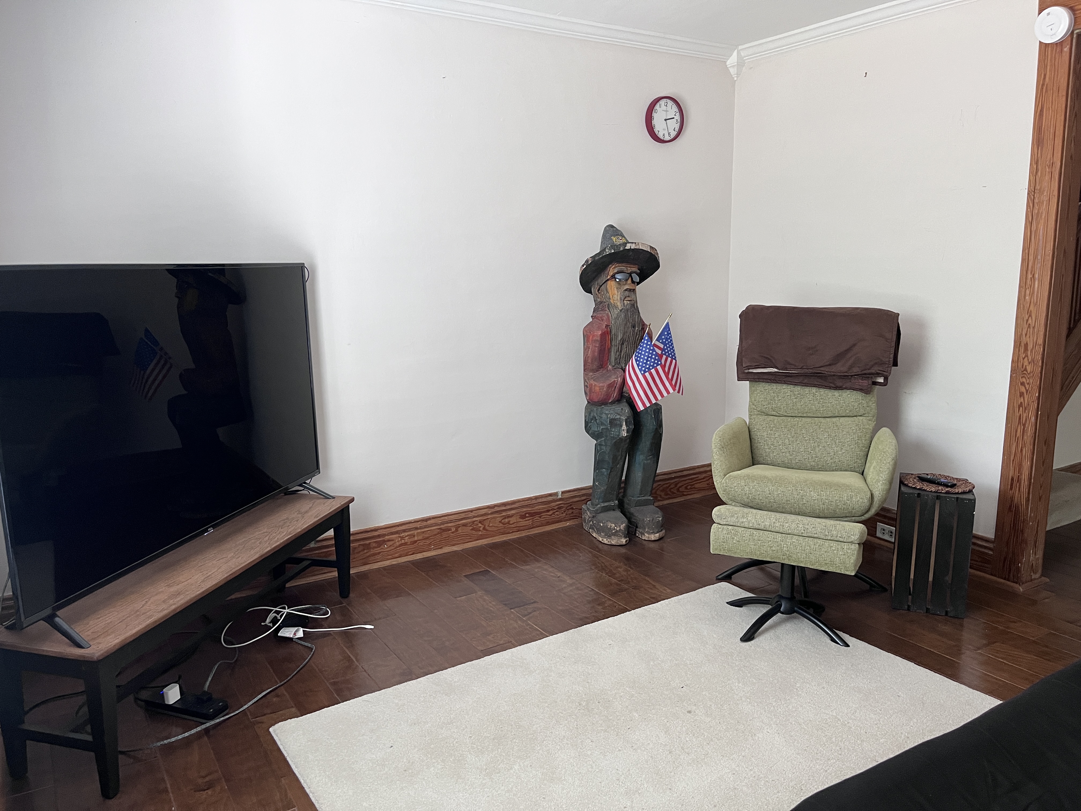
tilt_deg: -9.7
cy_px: 406
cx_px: 540
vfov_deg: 53.1
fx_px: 812
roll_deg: +1.0
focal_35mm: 26
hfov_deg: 67.3
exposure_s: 1/60
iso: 200
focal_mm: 5.1
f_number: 1.6
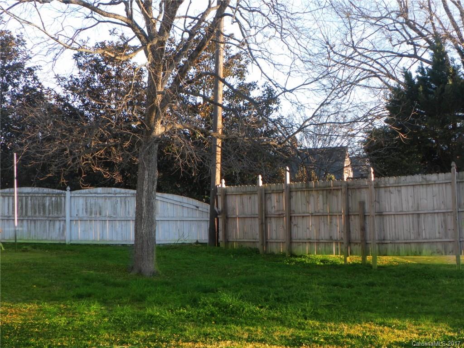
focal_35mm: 64
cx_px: 232
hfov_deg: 30.3
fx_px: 858
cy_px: 174
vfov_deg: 22.9
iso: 80
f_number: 3.5
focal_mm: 11.4
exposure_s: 1/60
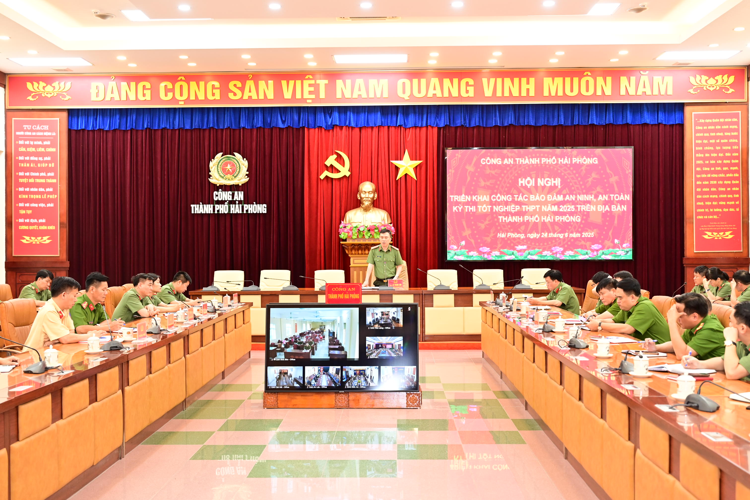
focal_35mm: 42
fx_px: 875
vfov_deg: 31.9
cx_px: 375
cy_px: 250
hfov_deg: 46.4
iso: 2000
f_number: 4
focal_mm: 42
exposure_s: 1/100
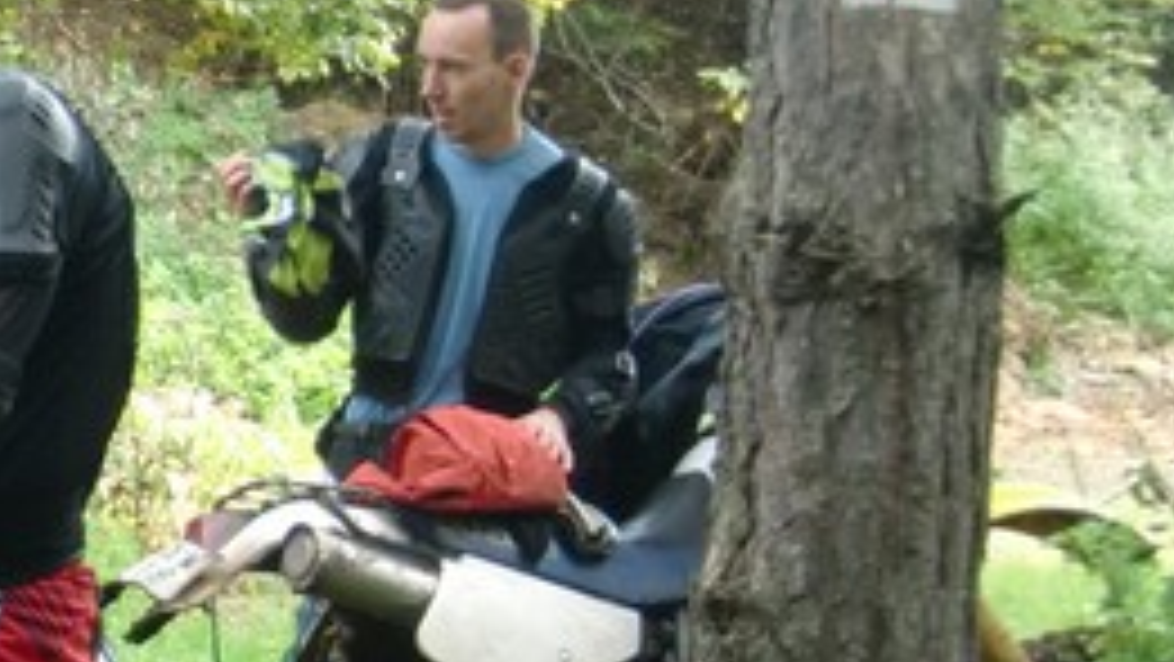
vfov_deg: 9.6
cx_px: -522
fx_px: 3955
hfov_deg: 15.7
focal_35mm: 127
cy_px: 360
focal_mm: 6.66
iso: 160
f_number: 3.9
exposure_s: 1/60
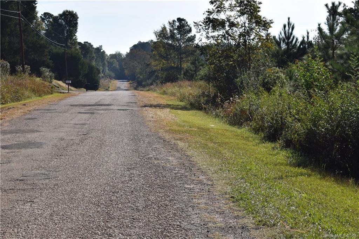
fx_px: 822
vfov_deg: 16.5
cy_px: 120
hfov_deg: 24.6
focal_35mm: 82
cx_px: 180
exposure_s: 1/200
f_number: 11
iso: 100
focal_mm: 55
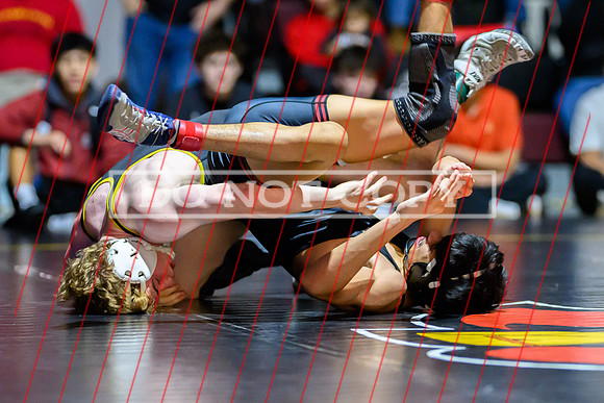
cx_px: 315
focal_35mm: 209
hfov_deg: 9.8
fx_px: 3511
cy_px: 298
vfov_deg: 6.6
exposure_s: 1/500
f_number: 2
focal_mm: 135
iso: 8000
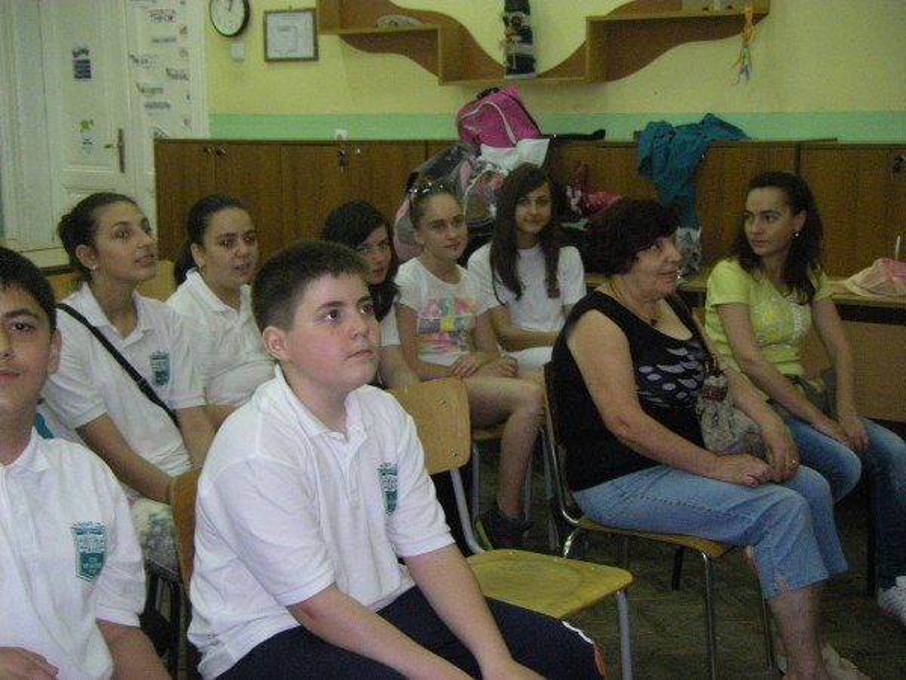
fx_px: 1466
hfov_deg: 34.3
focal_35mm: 56
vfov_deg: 26.1
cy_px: 340
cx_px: 453
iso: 800
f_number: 3.7
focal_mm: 9.3
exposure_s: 1/60
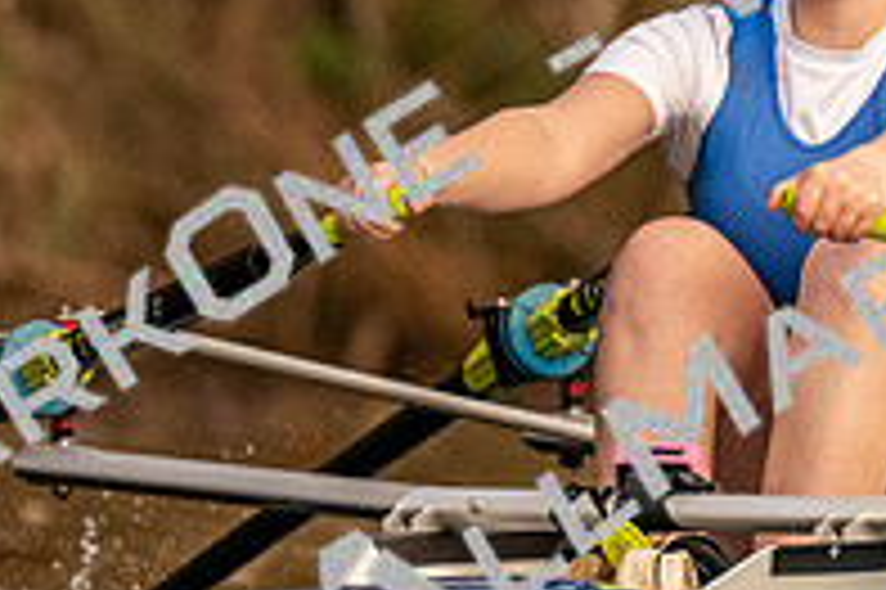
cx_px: 1228
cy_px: 32
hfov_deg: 0.8
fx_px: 65311
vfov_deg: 0.5
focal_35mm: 2656
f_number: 4
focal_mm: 600
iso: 3200
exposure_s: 1/2500
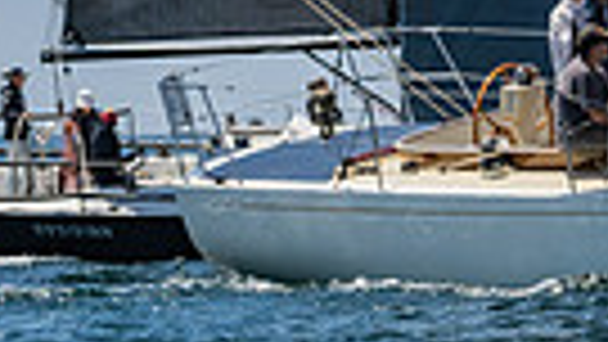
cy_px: -549
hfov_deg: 2.8
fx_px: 12610
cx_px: 509
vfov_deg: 1.6
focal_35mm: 782
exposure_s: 1/2000
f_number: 6.3
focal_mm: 125
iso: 250
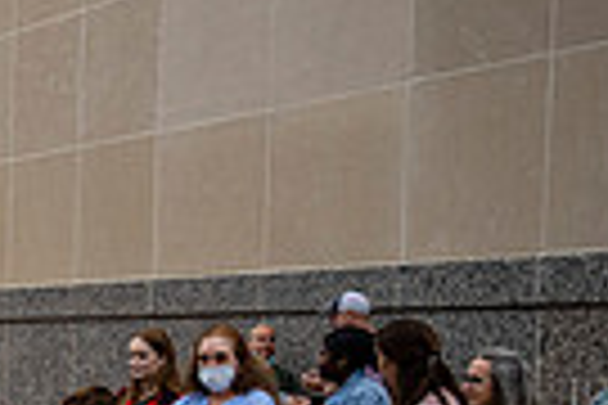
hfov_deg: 16.4
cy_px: 466
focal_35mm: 103
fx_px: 1739
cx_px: -509
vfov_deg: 13.0
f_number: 4
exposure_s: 1/1600
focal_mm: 24
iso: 640
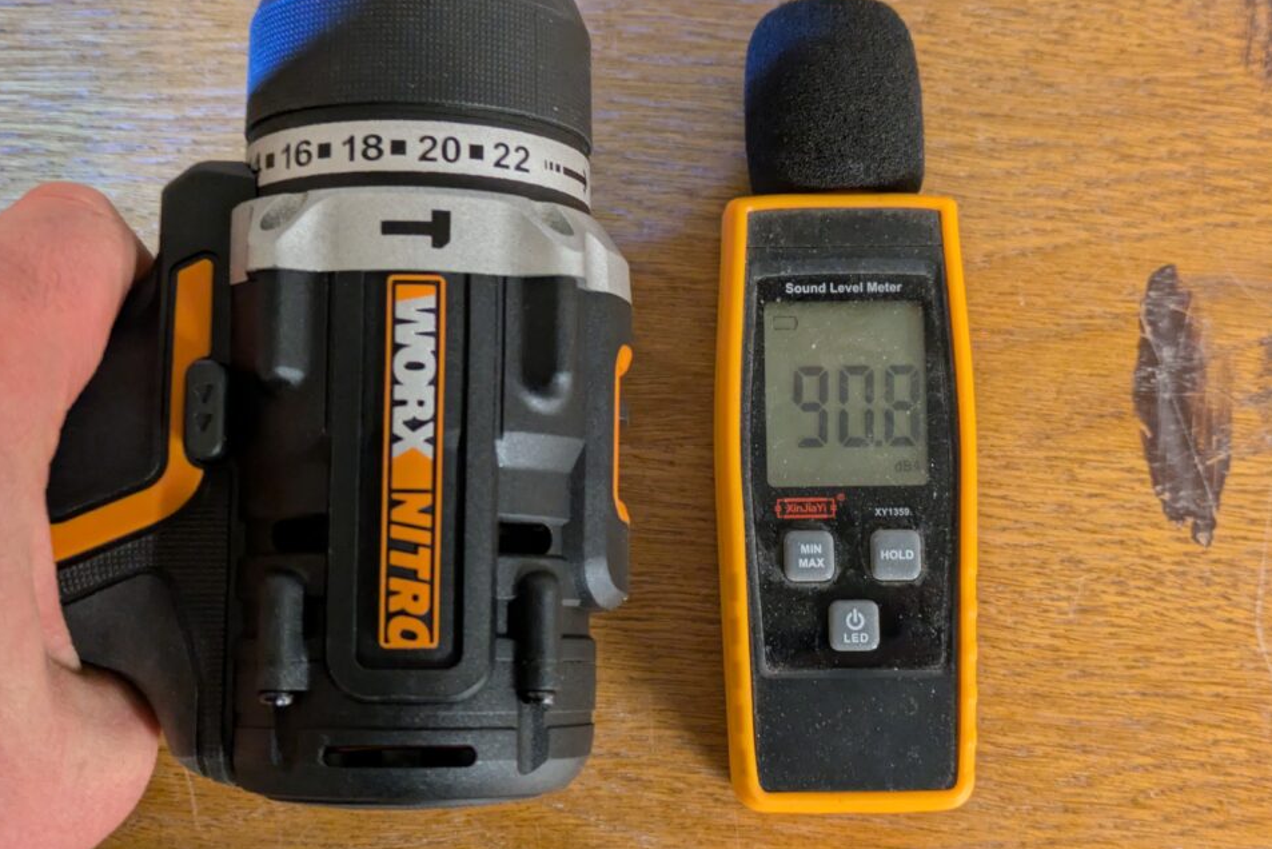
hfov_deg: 35.0
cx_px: 649
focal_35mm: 57
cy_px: 457
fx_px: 2014
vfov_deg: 23.8
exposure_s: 1/25
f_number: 1.89
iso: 435
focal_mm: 5.43
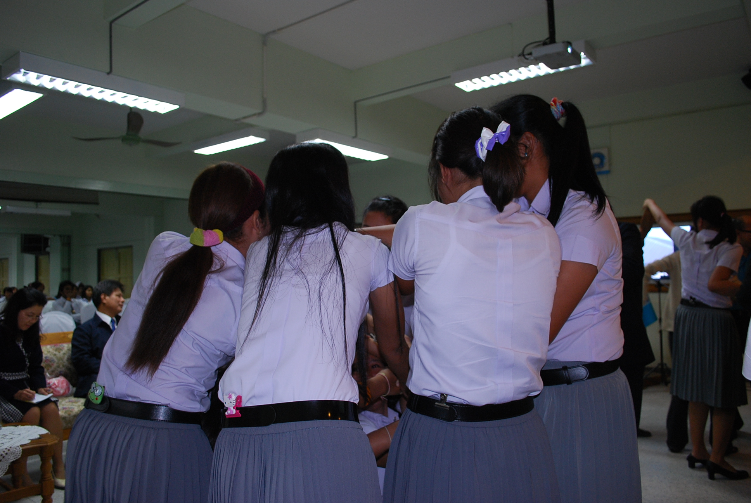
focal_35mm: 27
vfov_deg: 48.0
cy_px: 252
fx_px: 564
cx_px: 376
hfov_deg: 67.3
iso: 400
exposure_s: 1/40
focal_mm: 18
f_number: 4
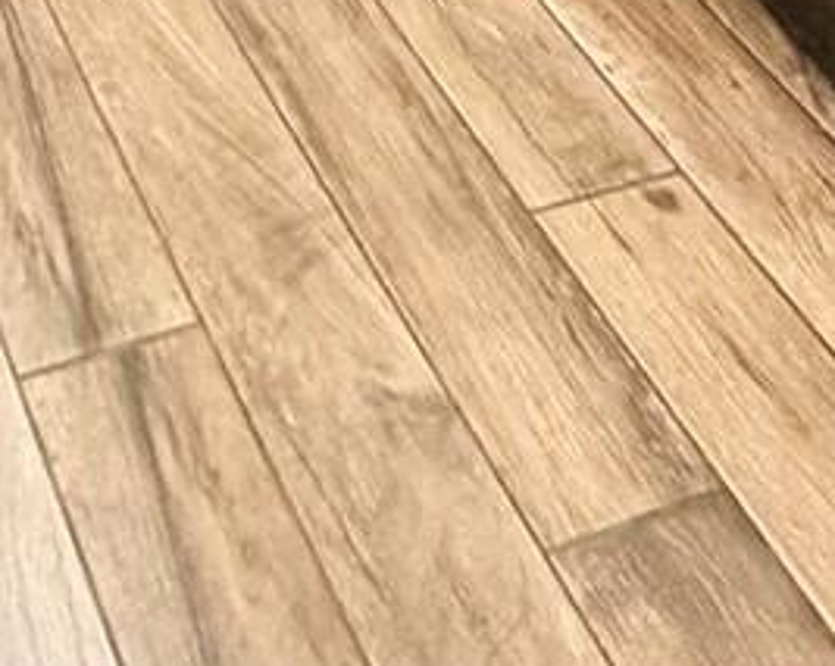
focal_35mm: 82
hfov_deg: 22.8
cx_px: 97
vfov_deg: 12.8
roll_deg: +0.3
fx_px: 2024
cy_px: -1069
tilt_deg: -9.8
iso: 320
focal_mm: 2.22
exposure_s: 1/120
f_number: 2.2
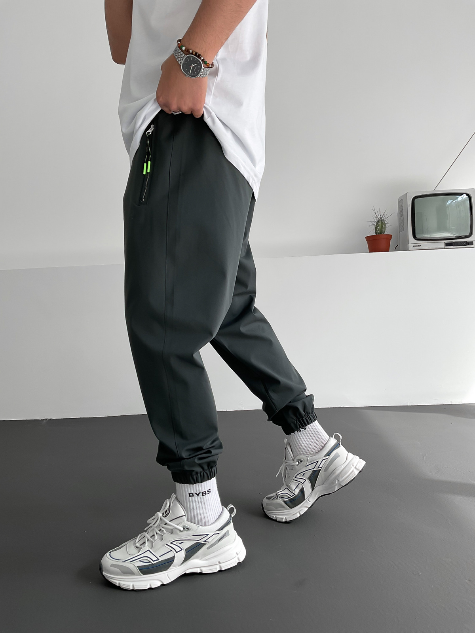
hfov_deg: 48.2
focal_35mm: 29
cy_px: 316
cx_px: 238
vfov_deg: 61.7
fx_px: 531
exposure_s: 1/150
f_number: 1.8
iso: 16
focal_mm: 3
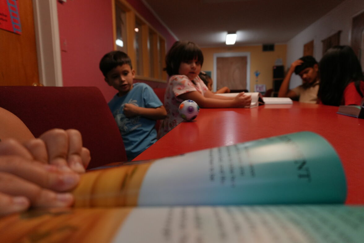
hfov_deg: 73.7
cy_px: 122
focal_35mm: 24
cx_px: 182
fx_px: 243
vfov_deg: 53.1
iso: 1000
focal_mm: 16
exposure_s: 1/160
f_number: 4
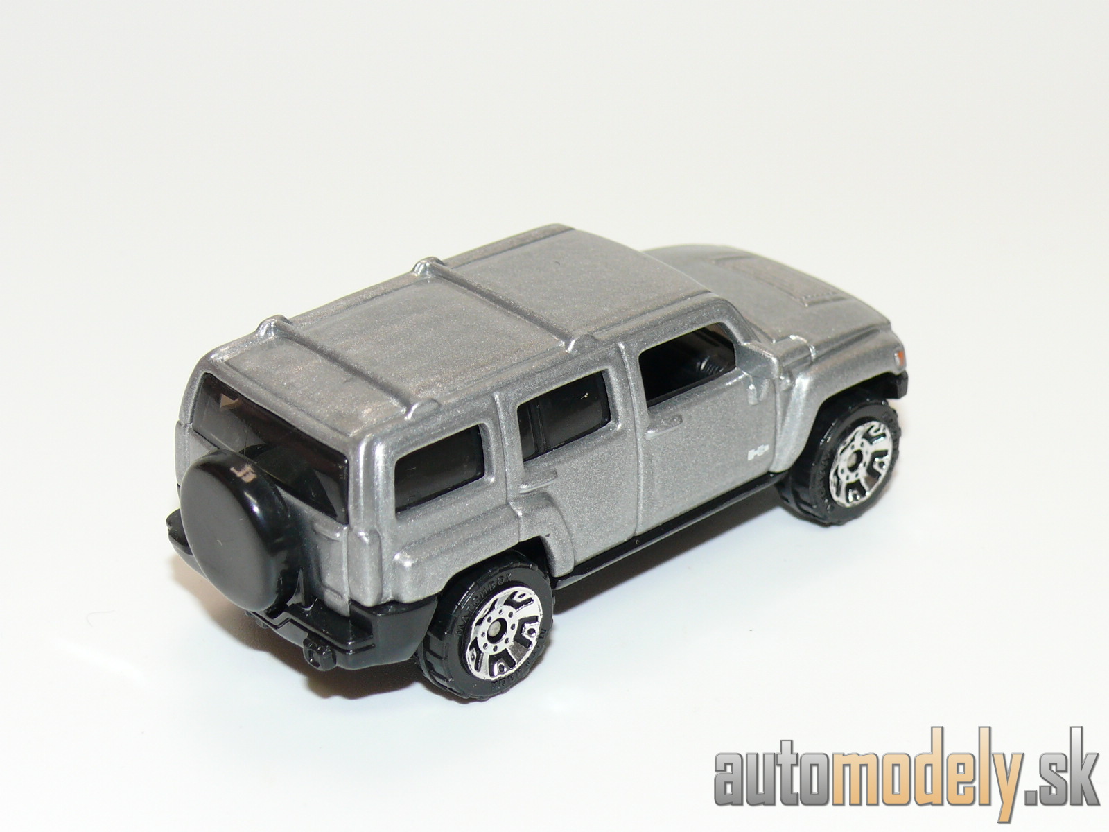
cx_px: 554
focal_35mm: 82
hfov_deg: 23.8
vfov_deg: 18.0
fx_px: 2627
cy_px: 416
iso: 100
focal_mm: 12.1
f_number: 4
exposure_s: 1/30
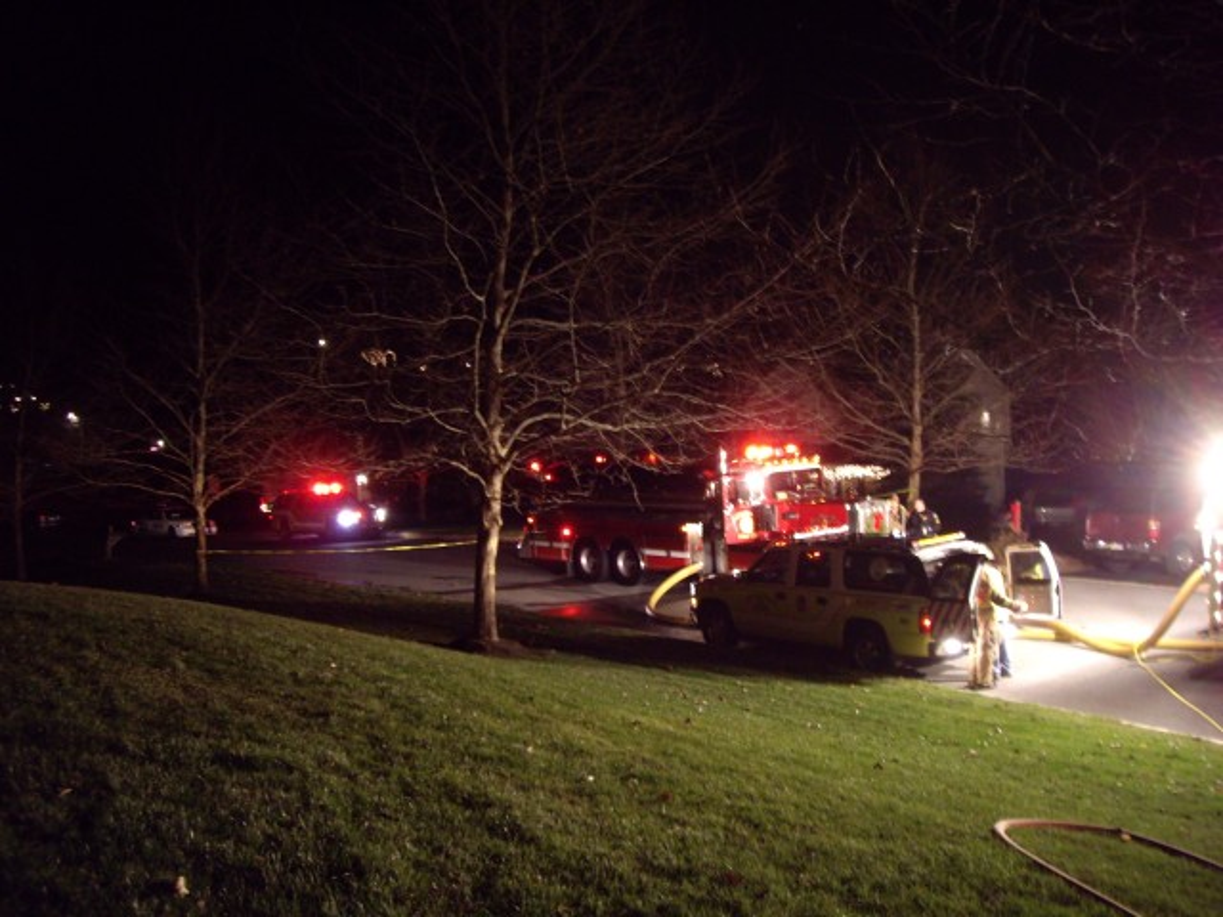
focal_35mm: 38
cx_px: 612
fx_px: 1343
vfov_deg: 37.7
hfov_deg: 49.0
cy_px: 458
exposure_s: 1/4
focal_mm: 6.2
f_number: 2.7
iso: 200
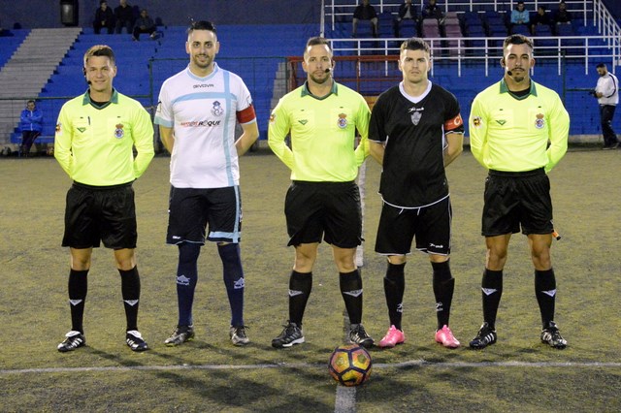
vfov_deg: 16.5
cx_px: 310
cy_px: 206
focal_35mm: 82
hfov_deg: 24.6
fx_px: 1422
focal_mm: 55
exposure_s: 1/80
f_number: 8
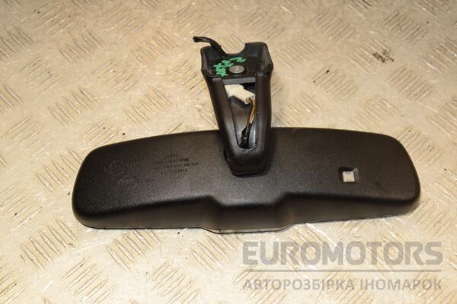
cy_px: 152
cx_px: 228
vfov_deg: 23.8
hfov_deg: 35.1
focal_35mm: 57
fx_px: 724
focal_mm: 38
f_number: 6.3
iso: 800
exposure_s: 1/200
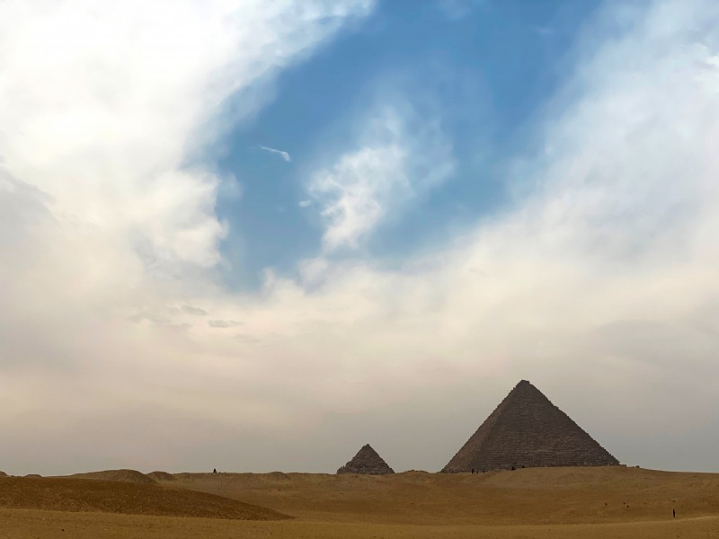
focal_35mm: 52
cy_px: 270
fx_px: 1080
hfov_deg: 36.8
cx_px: 360
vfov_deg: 28.0
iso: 20
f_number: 2
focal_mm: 6
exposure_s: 1/3195
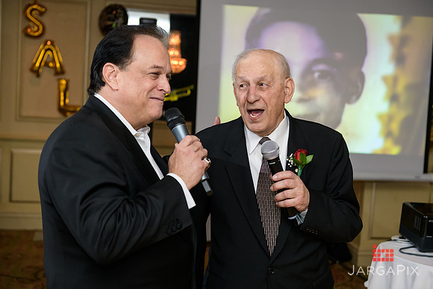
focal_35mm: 52
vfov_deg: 26.0
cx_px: 216
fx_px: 626
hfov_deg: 38.2
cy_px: 144
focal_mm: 52
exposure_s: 1/125
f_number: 3.2
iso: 1600
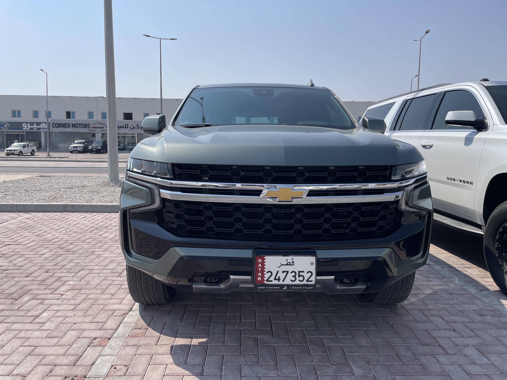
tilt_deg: -6.9
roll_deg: -0.3
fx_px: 381
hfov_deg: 67.3
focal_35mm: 26
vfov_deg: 53.1
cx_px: 254
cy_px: 190
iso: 32
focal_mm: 4.2
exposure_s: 1/5814
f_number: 1.6
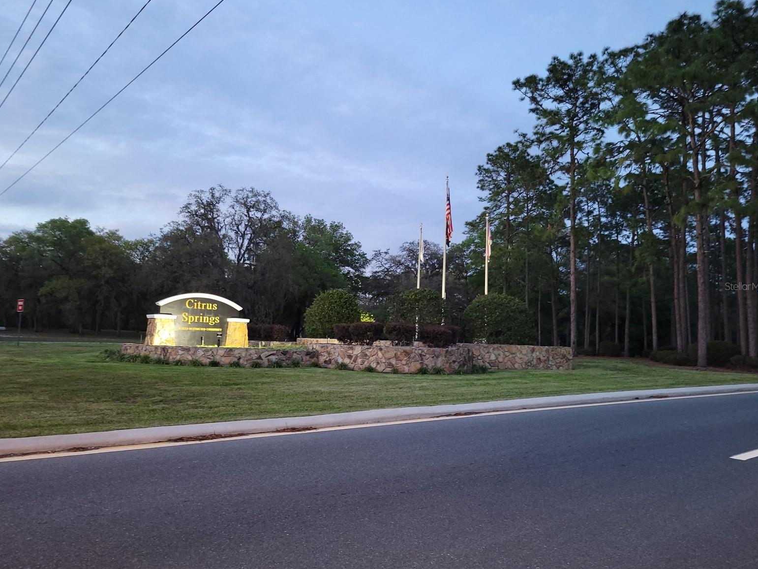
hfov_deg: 65.3
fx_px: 591
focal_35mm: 27
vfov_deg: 51.4
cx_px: 378
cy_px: 286
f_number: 1.8
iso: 200
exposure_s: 1/9.99
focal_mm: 5.4
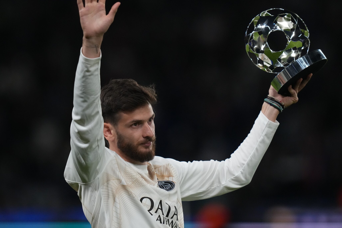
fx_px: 4722
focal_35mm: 497
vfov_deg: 2.8
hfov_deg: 4.1
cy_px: 95
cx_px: 184
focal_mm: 400
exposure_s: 1/5000
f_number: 3.5
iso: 6400
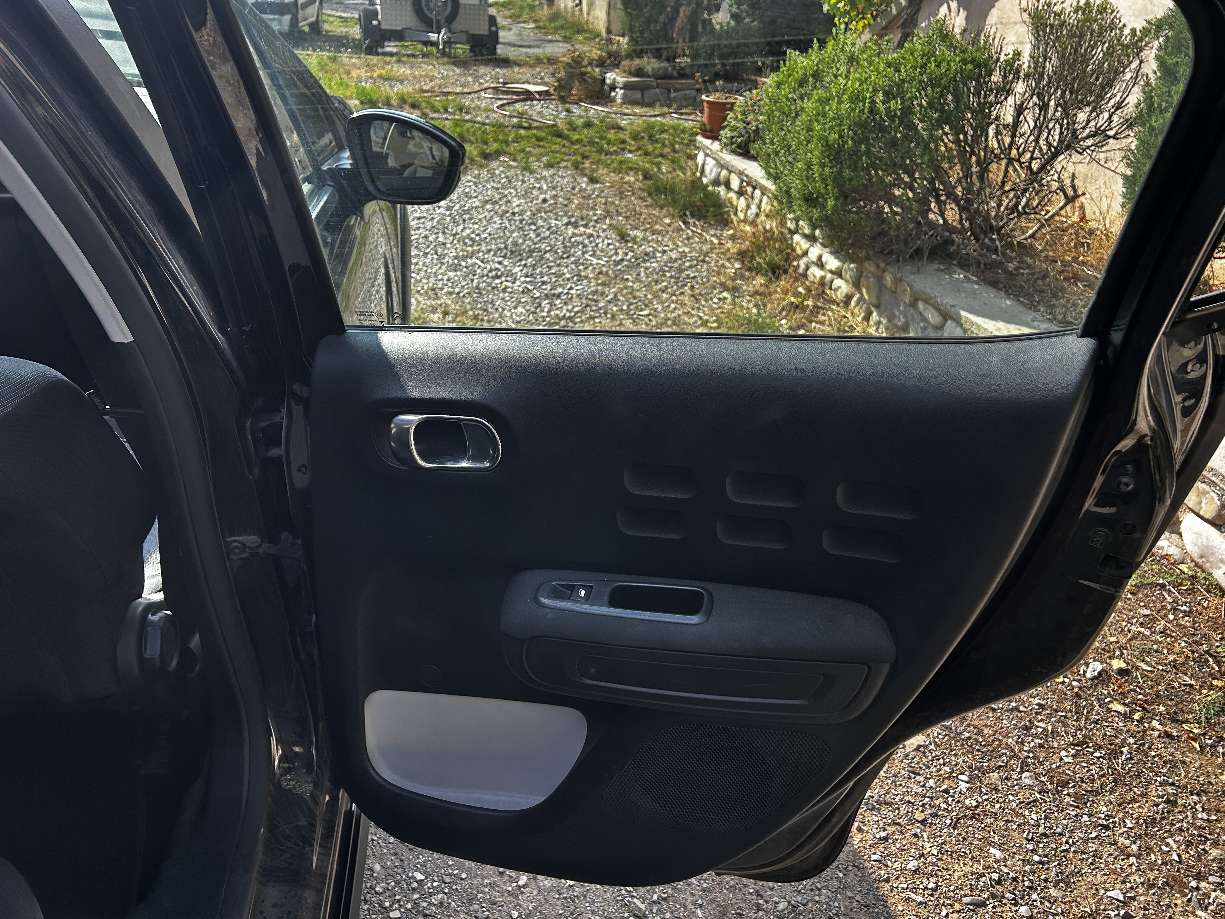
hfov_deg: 65.3
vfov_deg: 51.3
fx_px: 955
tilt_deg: -26.9
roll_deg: -3.6
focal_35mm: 27
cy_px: 450
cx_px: 626
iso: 50
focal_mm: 5.7
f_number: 1.5
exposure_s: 1/803
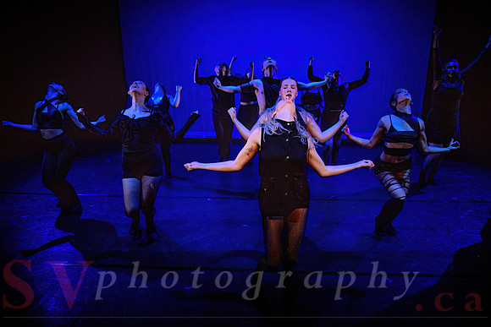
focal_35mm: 26
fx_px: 354
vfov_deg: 49.6
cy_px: 177
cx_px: 244
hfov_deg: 69.5
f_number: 2.8
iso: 3200
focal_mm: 24
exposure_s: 1/300
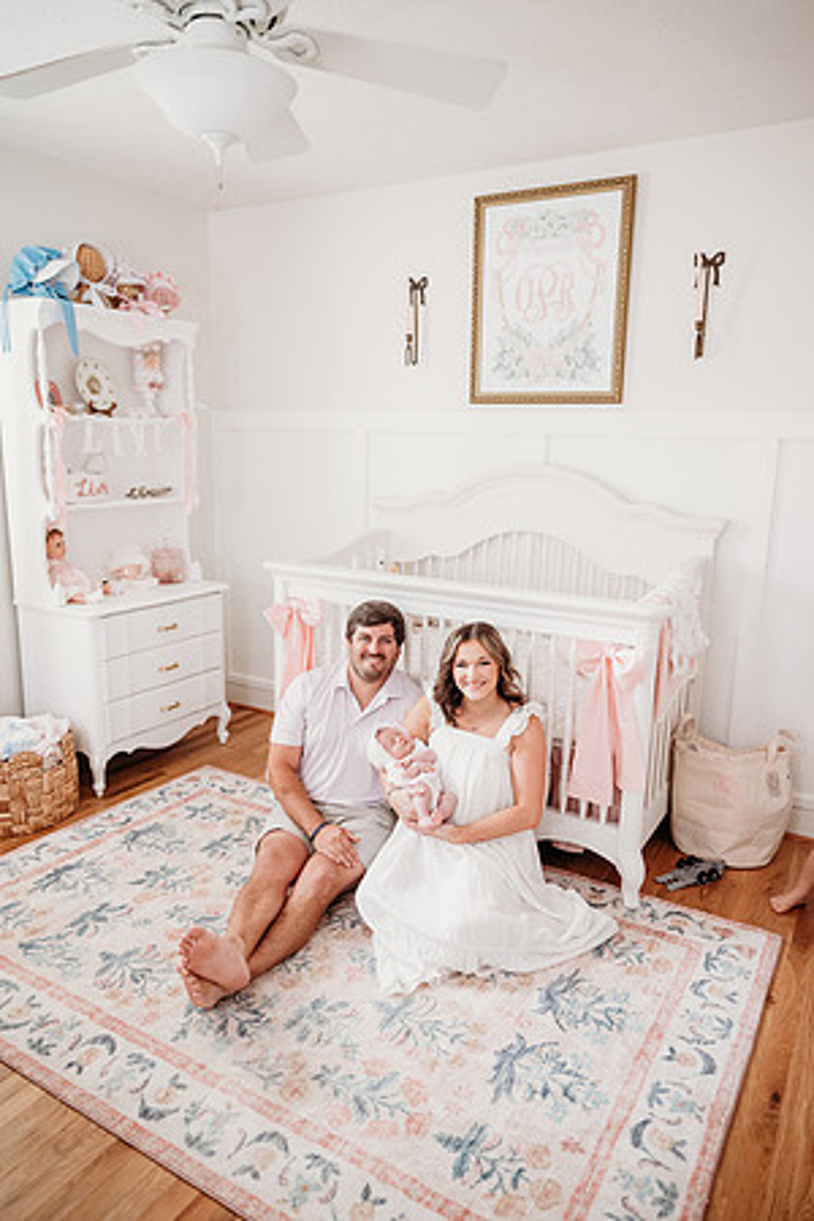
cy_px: 610
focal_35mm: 24
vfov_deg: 73.7
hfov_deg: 53.1
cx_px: 407
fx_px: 814
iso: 2000
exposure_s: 1/200
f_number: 2.8
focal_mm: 24
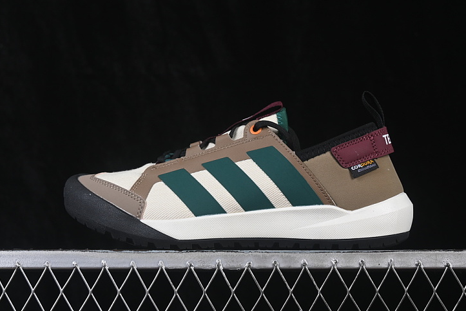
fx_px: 1074
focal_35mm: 83
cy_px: 144
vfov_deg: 16.5
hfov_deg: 24.5
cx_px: 242
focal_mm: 50
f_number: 8
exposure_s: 1/80
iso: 160
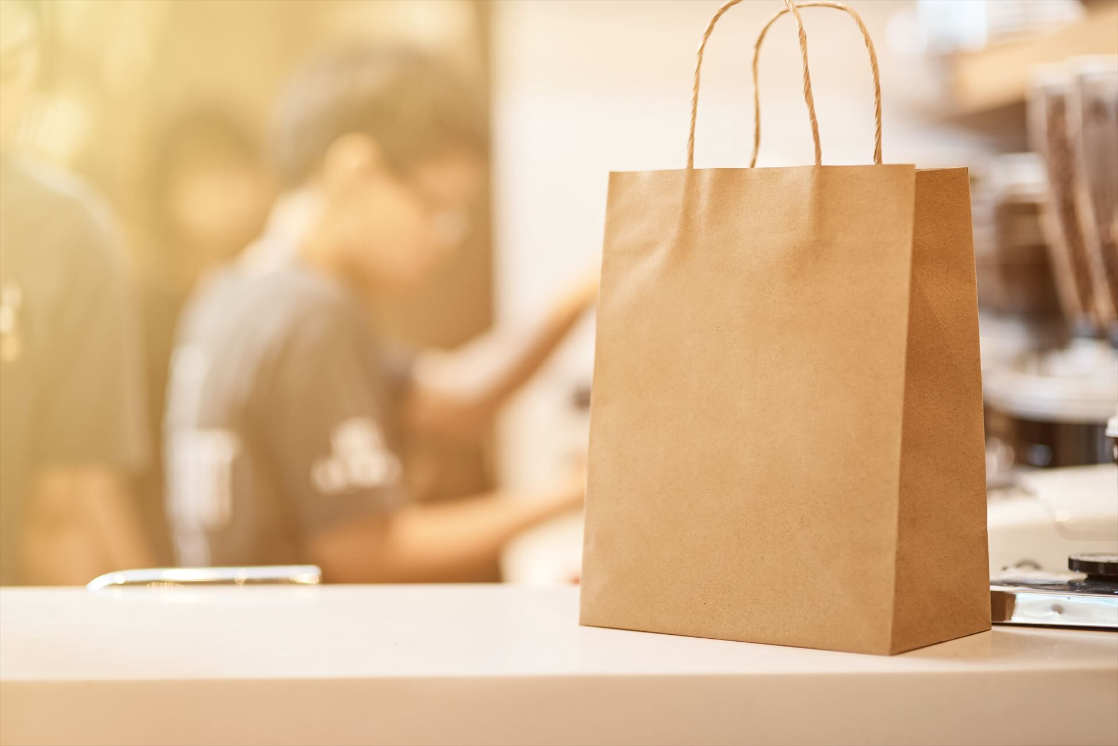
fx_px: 2640
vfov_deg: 16.1
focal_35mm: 85
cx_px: 559
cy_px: 373
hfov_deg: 23.9
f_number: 1.6
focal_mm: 85
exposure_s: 1/160
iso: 400
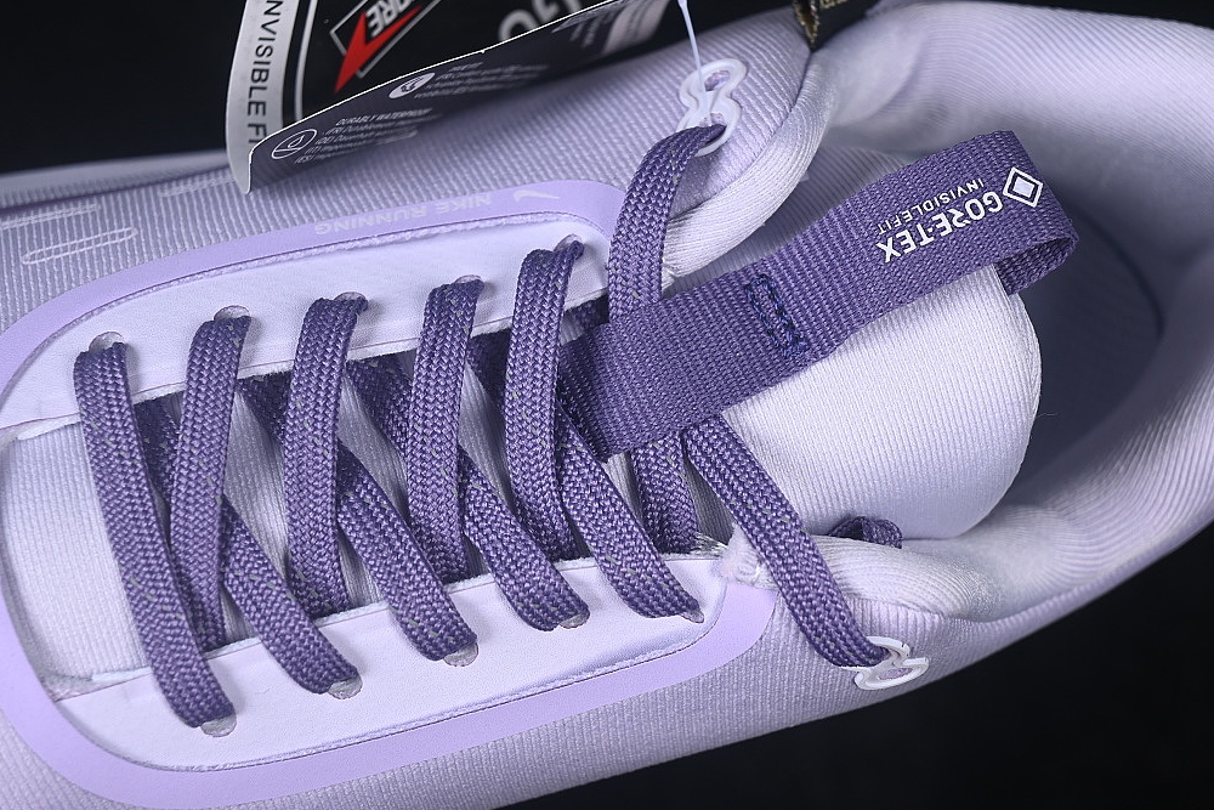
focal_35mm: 81
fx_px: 2732
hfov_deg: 25.1
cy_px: 401
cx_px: 622
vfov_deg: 16.9
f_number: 7.1
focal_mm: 50
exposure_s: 1/80
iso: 160
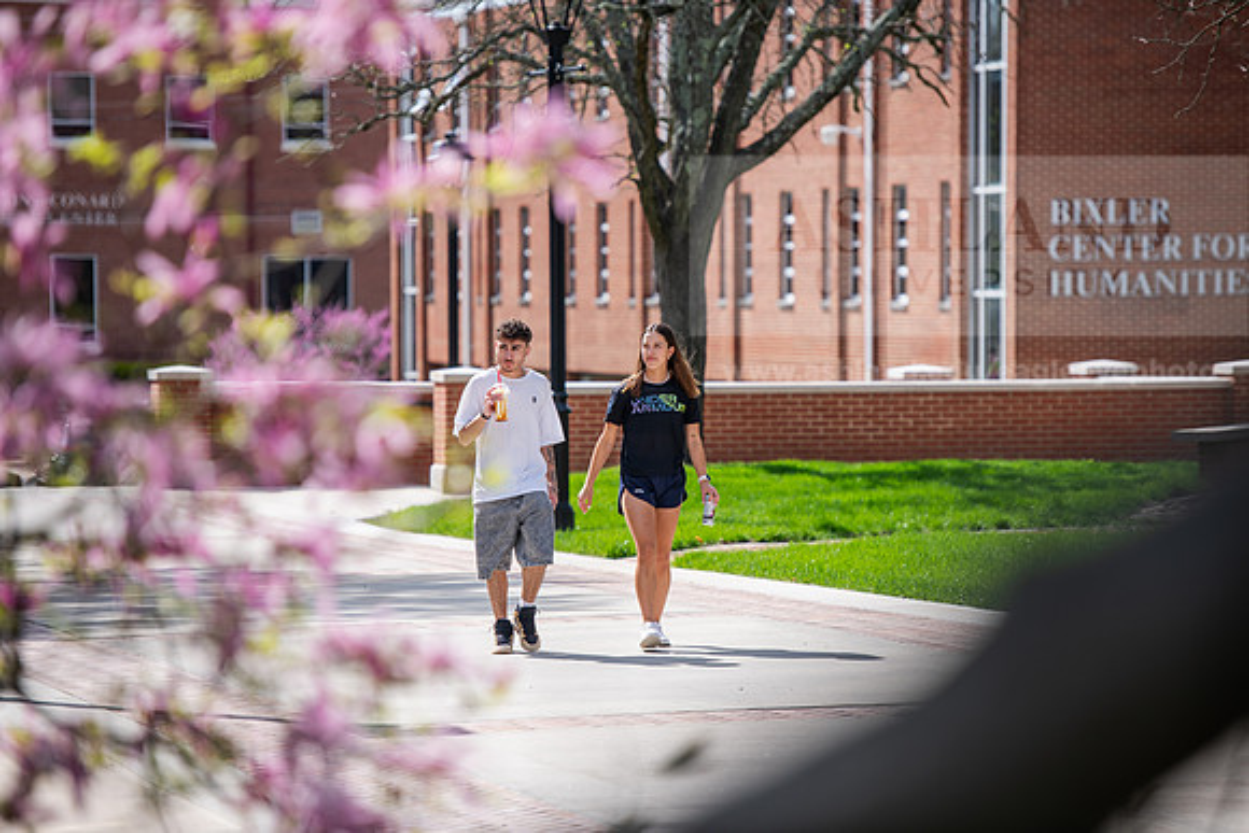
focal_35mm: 175
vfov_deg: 7.9
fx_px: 6073
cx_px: 624
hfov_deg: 11.7
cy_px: 416
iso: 100
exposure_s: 1/800
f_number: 3.2
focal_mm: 175
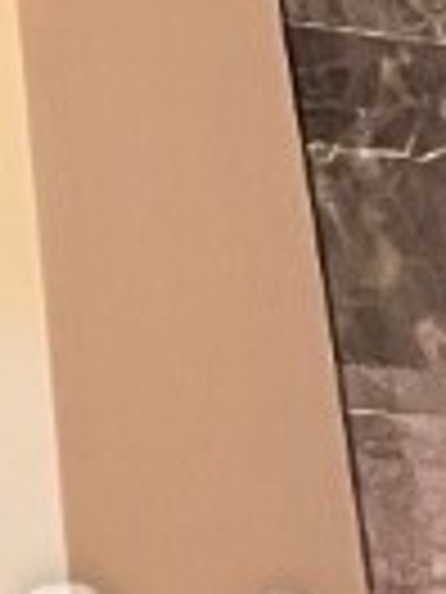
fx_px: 3470
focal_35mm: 202
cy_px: -1449
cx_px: -942
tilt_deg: -34.4
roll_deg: -2.1
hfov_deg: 6.6
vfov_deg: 7.8
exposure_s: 1/60
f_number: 1.6
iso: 400
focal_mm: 5.1
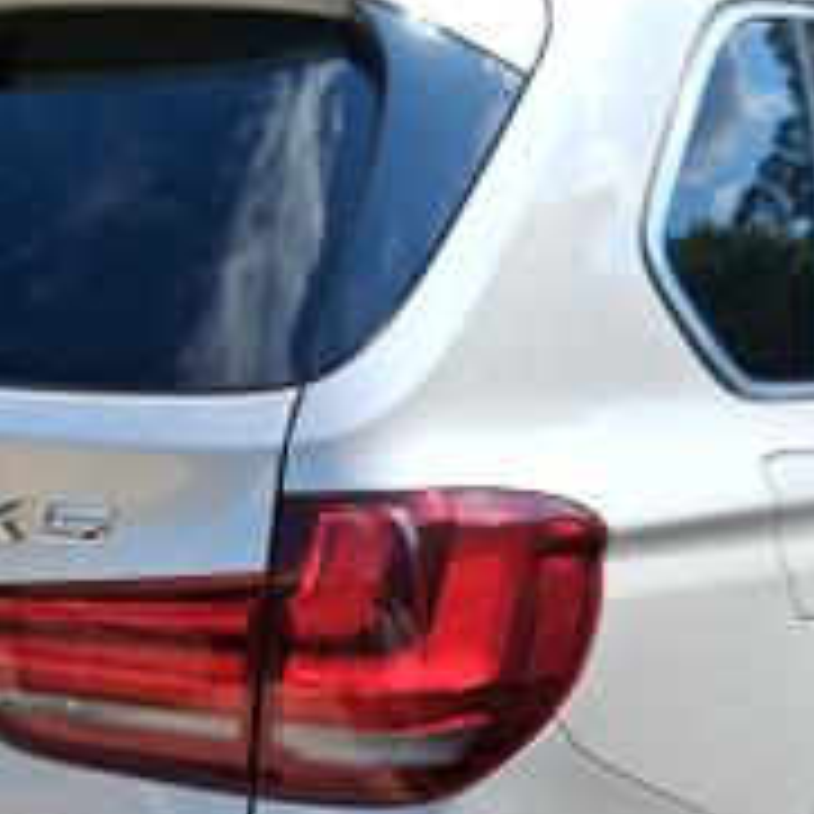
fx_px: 1703
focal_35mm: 64
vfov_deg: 26.0
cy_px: 729
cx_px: 49
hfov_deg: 25.8
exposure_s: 1/626
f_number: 1.8
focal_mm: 3.98
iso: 25
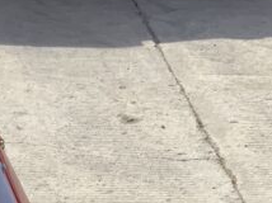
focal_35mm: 139
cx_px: -25
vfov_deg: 9.9
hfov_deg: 13.9
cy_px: 407
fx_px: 1091
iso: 16
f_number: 1.8
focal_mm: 3
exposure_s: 1/1221
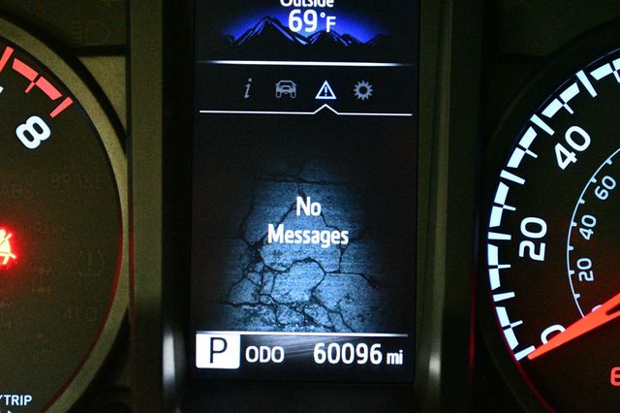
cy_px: 206
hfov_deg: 31.9
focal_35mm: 63
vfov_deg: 21.5
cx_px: 310
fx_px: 1084
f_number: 5.3
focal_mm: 42
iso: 12800
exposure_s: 1/50
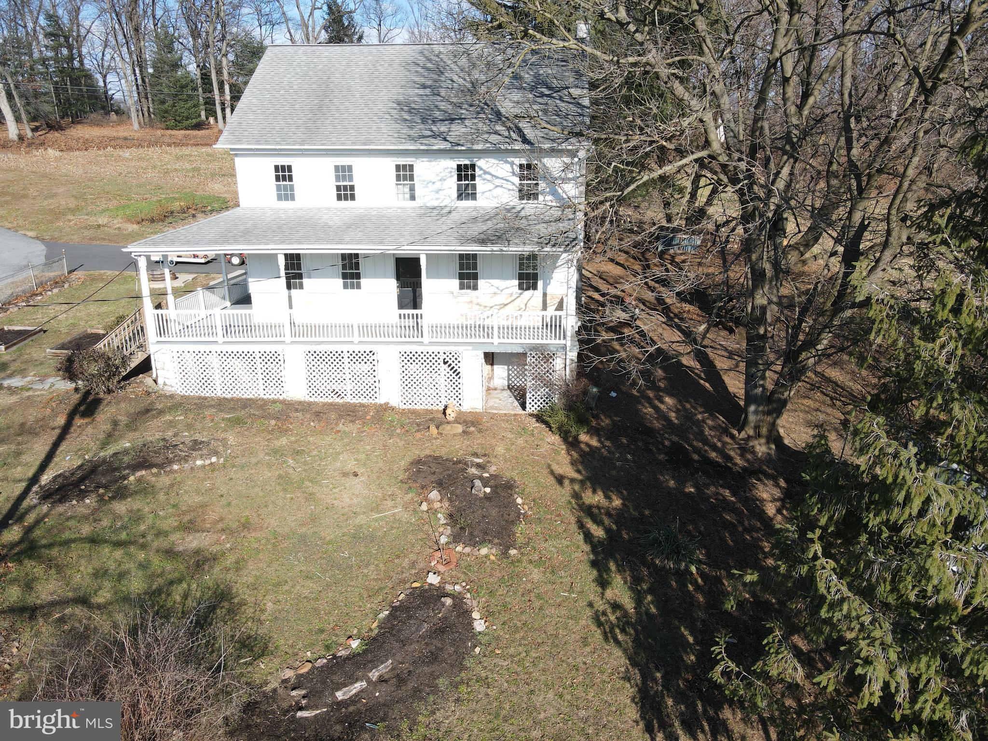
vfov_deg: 56.8
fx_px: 685
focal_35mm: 24
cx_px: 494
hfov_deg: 71.6
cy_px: 370
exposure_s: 1/400
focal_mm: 4.5
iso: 100
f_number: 2.8
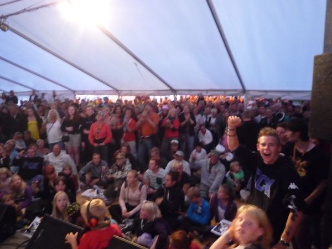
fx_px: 240
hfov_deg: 69.4
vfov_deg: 54.9
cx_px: 166
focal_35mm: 25
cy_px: 124
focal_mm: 4.4
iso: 800
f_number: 2.8
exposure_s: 1/10
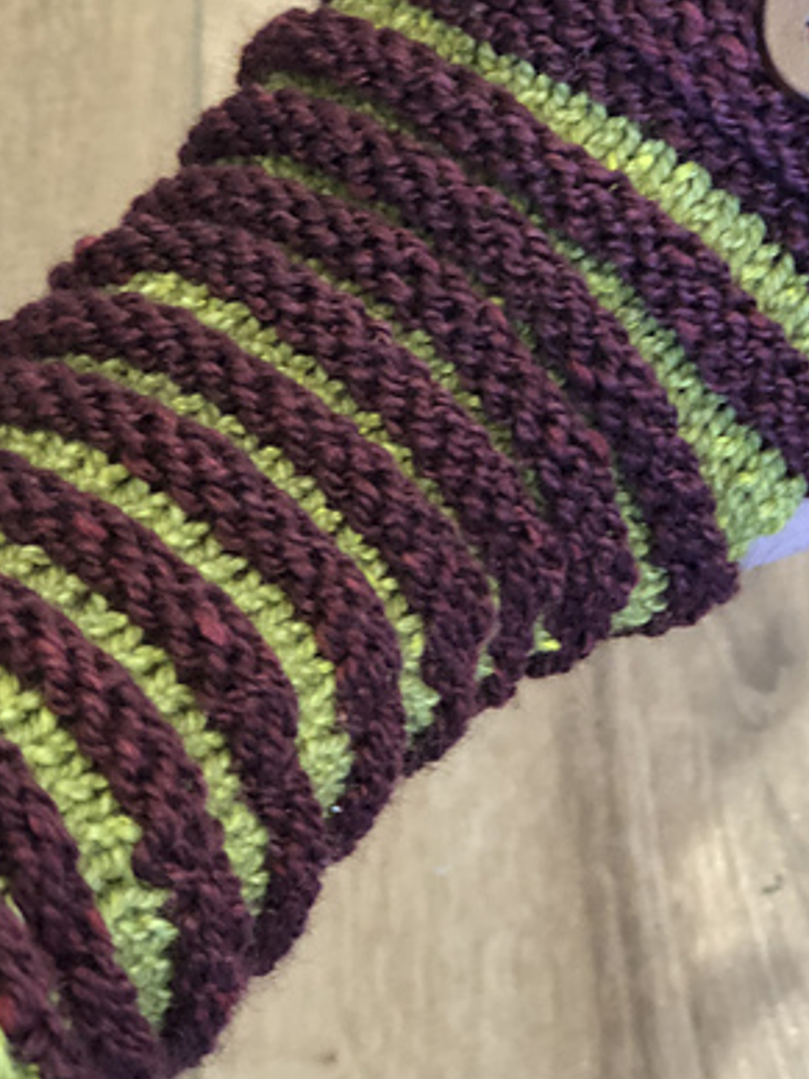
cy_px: 423
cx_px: 473
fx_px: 2929
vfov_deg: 20.8
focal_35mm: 94
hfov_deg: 15.7
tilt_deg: -66.4
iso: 400
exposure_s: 1/60
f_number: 2.8
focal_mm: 6.6
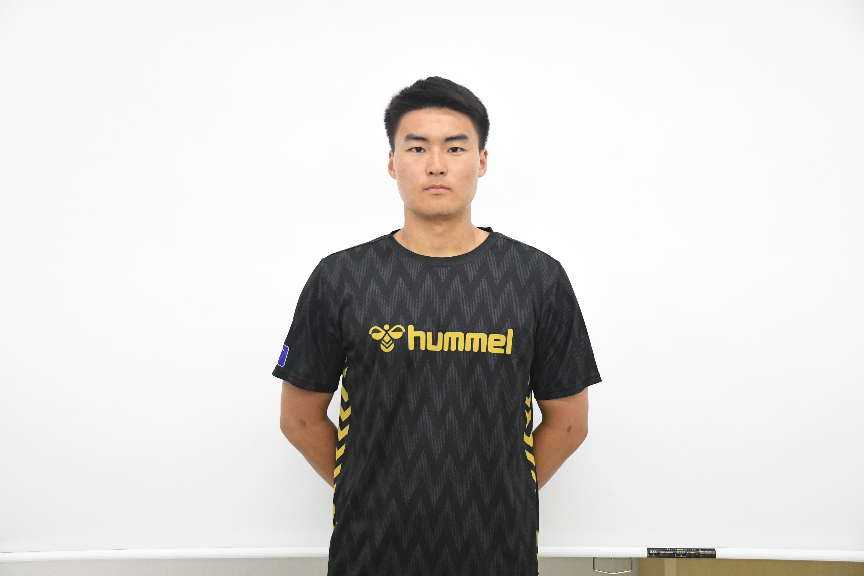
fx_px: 1080
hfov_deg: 43.6
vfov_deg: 29.9
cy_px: 288
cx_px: 432
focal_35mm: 45
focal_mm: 30
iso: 4000
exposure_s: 1/800
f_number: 3.2
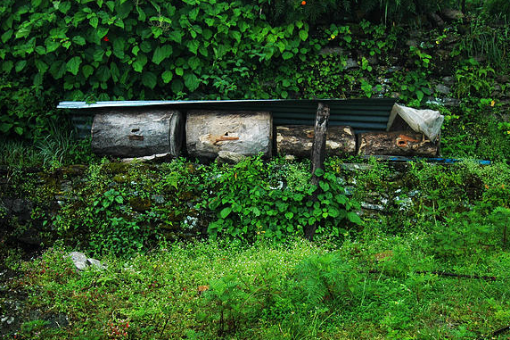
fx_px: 623
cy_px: 206
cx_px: 264
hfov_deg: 44.5
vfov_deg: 30.4
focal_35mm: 44
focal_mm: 24
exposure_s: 1/125
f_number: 4
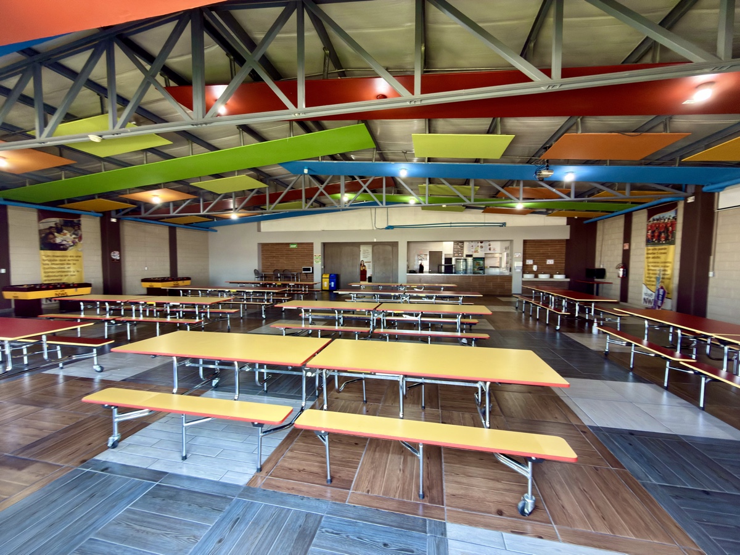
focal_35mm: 14
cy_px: 278
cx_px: 370
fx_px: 299
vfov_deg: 85.7
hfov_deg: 102.1
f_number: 2.2
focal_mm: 2.22
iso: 80
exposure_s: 1/31
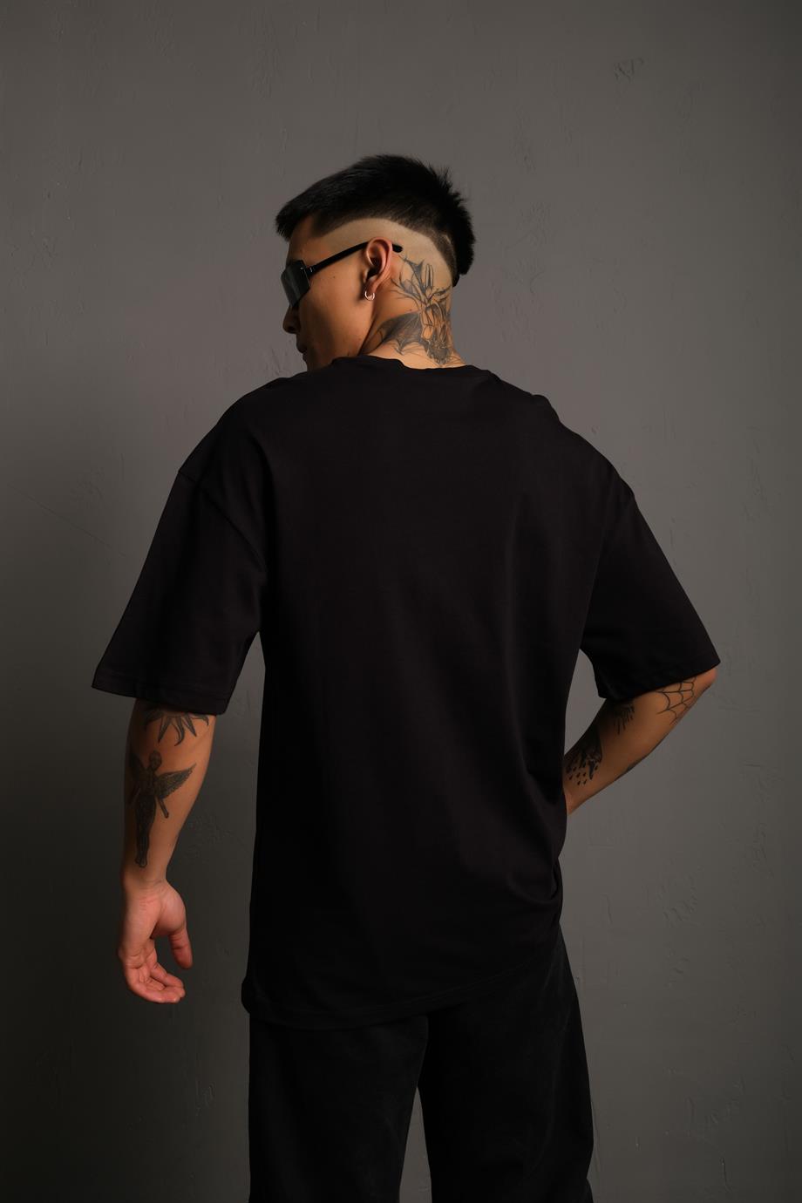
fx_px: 1169
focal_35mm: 35
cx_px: 401
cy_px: 602
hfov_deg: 37.9
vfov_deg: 54.4
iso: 160
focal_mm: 23.3
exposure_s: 1/160
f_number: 5
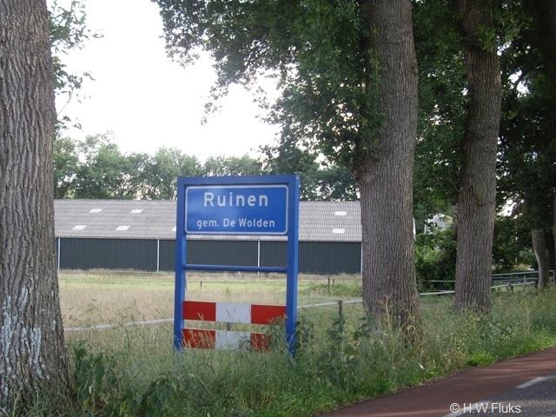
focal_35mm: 38
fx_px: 610
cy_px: 208
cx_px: 278
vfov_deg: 37.7
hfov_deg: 49.0
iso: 100
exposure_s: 1/125
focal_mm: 7.9
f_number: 2.8
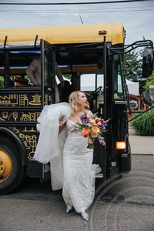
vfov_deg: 50.7
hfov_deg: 35.1
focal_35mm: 38
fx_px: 244
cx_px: 77
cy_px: 116
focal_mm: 38
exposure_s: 1/250
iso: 360
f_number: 4
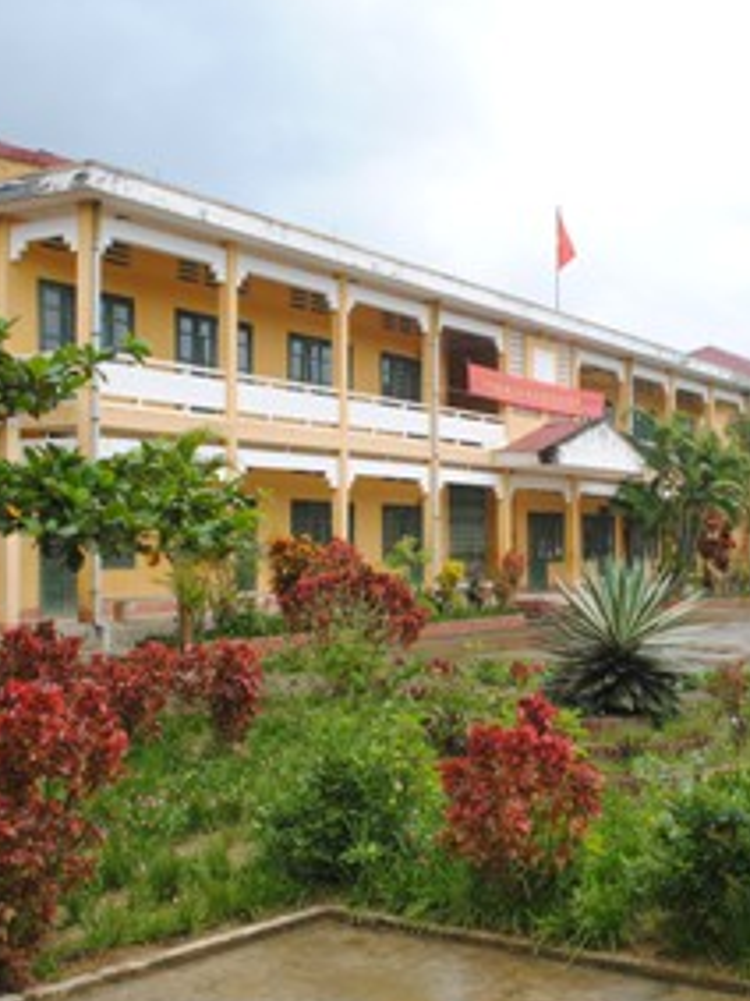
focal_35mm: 48
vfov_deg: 39.6
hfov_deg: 30.1
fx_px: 1388
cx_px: 472
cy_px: 541
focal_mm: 18
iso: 100
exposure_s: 1/200
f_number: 5.6
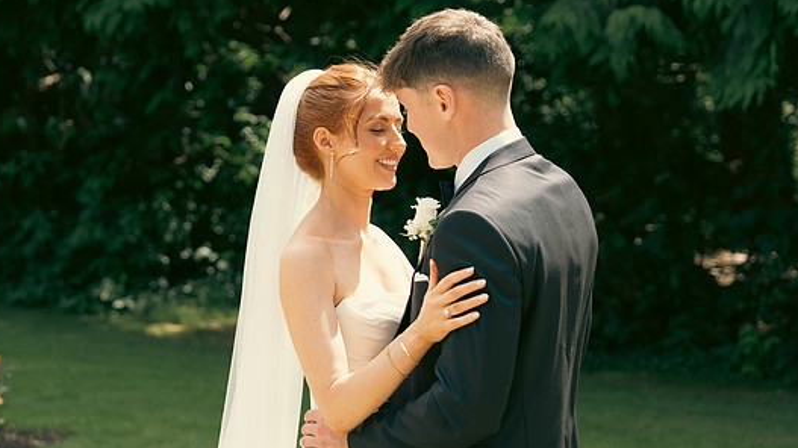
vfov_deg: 16.1
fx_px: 1586
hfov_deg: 28.2
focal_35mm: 75
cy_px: 213
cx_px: 418
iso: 640
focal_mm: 65
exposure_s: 1/1600
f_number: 3.5
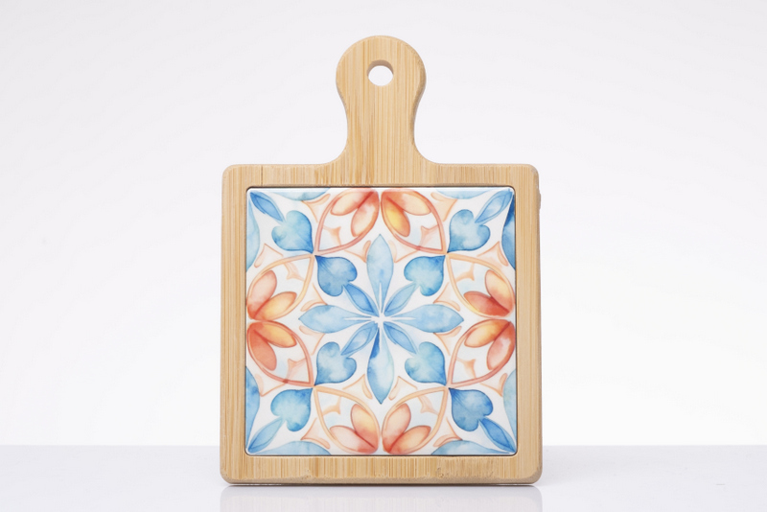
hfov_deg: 19.8
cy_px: 257
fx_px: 2202
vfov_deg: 13.3
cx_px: 359
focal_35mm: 103
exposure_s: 1/125
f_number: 8
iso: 125
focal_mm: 60.8
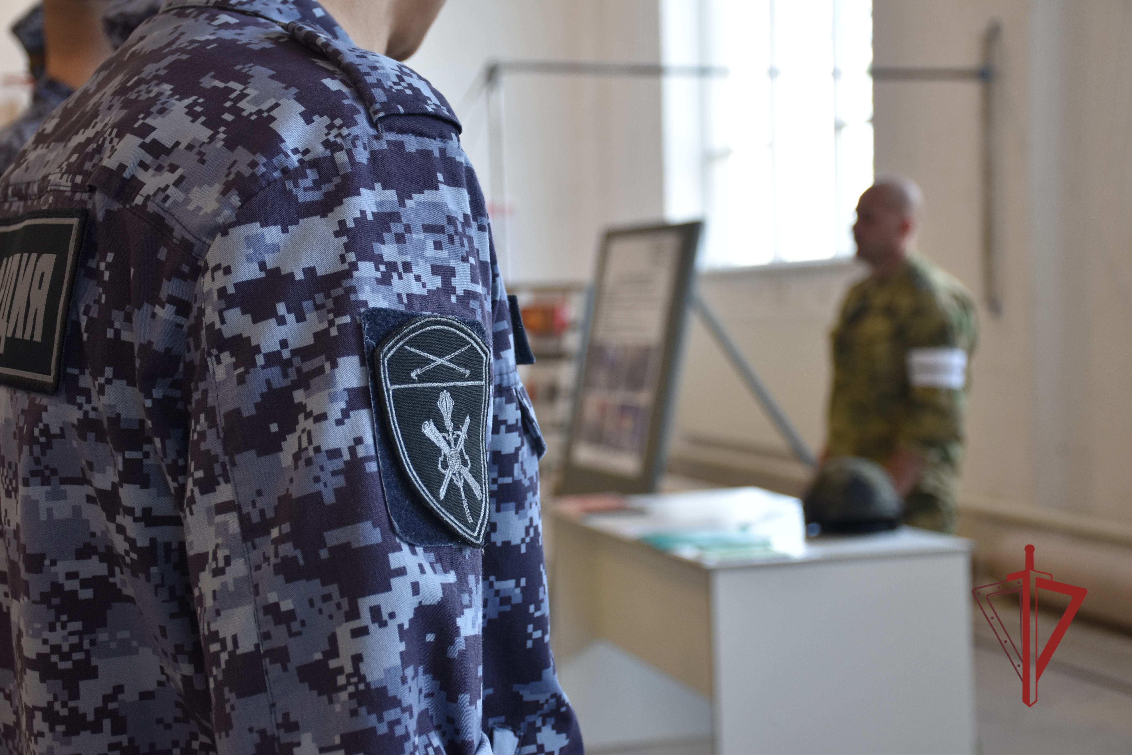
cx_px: 566
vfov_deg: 23.8
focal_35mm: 57
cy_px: 378
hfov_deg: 35.0
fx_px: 1793
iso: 400
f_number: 5
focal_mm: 38
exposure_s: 1/100
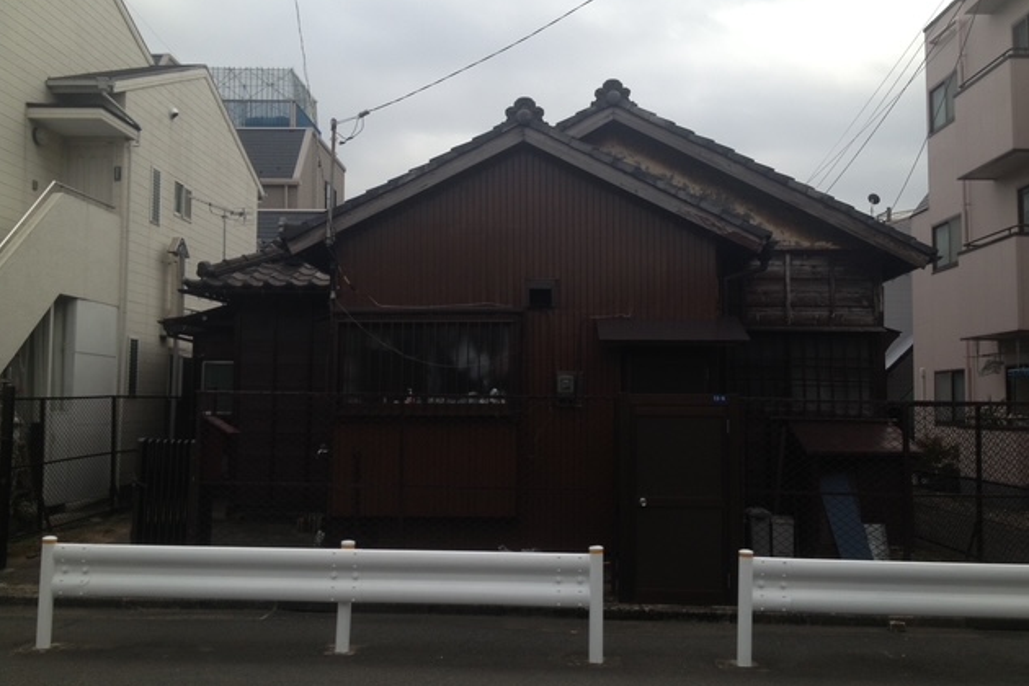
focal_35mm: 37
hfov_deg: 51.9
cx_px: 508
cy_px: 341
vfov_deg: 35.9
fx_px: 1058
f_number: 2.4
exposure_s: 1/694
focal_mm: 4.28
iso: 50
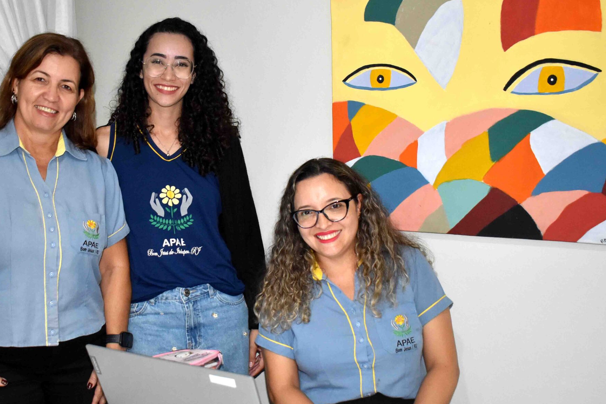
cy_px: 209
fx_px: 808
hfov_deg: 40.8
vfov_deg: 28.1
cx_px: 222
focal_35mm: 48
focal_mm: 22
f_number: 3.8
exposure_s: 1/100
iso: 1600
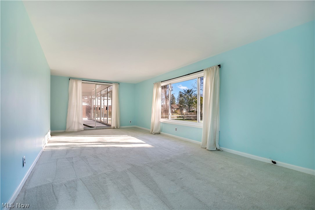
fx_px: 140
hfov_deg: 96.7
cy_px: 105
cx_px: 158
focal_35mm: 16
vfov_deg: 73.7
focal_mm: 16
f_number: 4
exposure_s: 1/2500
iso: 400
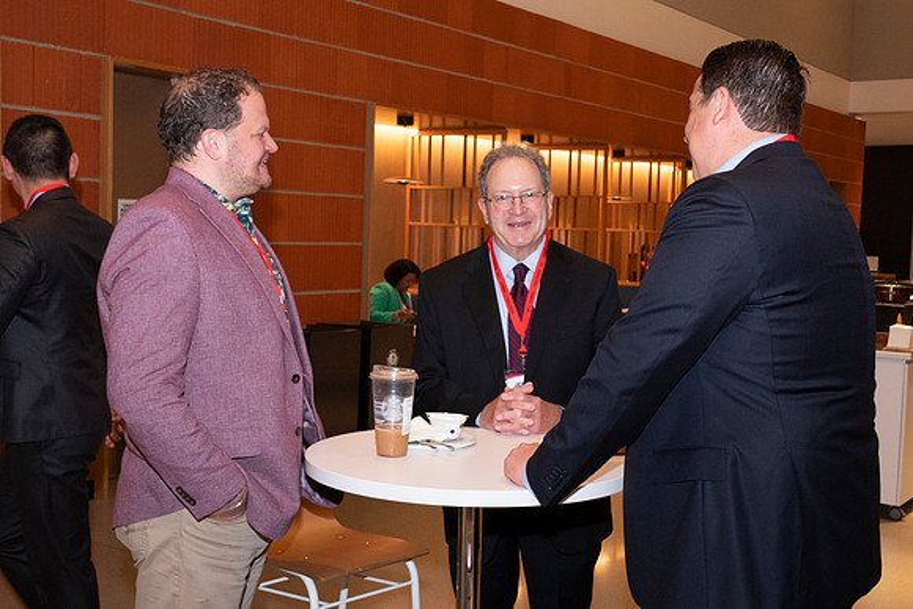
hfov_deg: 43.6
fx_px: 1141
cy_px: 304
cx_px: 456
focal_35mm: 45
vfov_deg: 29.9
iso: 2500
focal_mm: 30
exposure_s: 1/125
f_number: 9
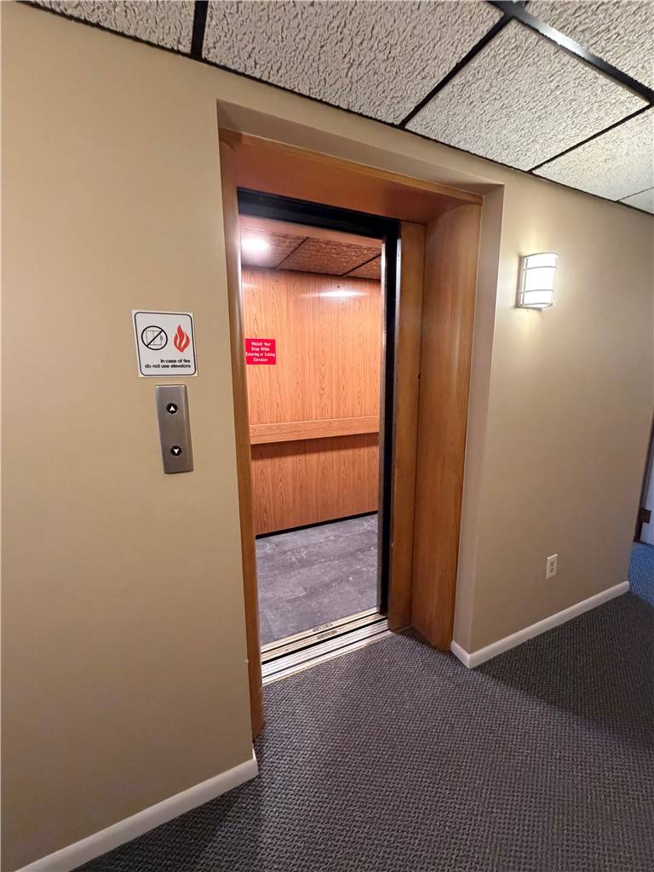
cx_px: 327
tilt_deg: -10.0
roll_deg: +0.1
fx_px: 353
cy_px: 436
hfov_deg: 85.7
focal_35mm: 14
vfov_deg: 102.1
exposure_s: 1/60
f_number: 2.2
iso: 800
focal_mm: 2.22
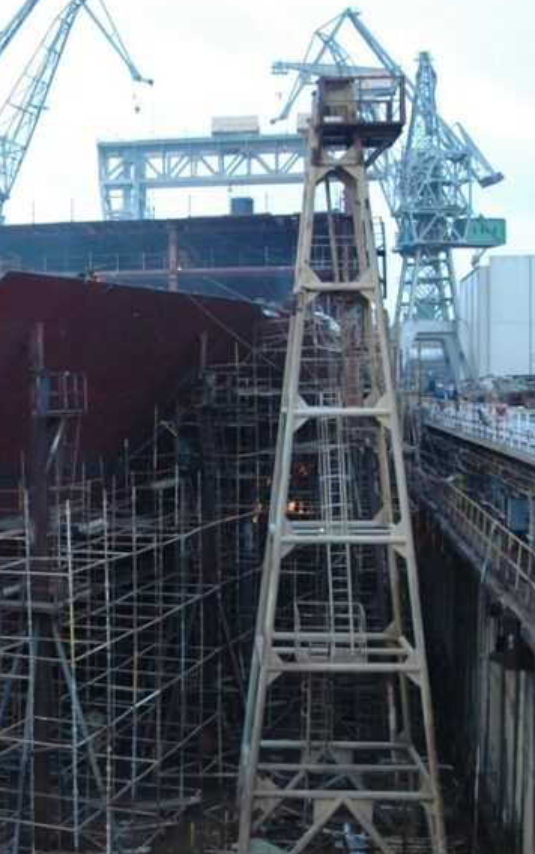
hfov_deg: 22.6
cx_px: -14
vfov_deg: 36.9
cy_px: 445
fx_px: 1282
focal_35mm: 55
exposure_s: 1/40
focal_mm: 20
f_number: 3.8
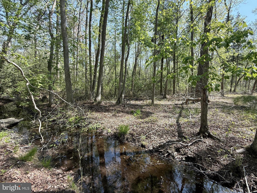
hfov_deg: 102.1
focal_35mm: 14
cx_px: 128
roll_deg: -0.9
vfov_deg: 85.7
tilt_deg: -2.9
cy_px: 96
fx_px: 104
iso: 50
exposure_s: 1/340
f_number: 2.2
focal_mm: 2.22
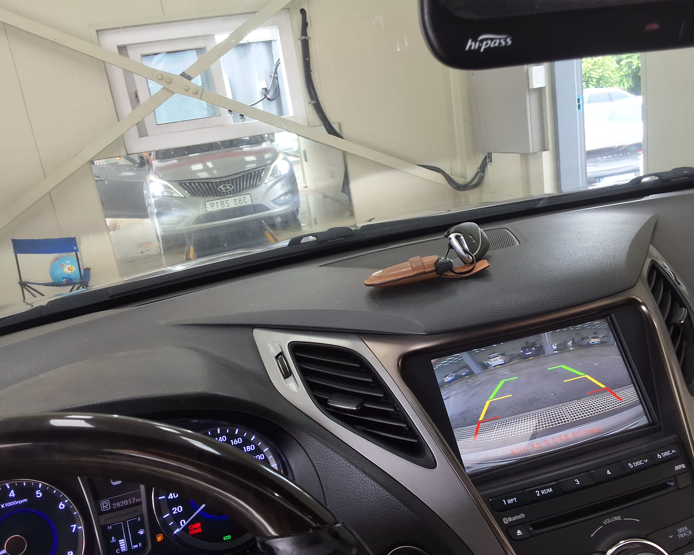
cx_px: 361
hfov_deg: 58.8
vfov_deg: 48.5
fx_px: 616
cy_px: 272
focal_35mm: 30
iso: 32
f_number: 1.9
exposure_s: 1/60
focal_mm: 2.91
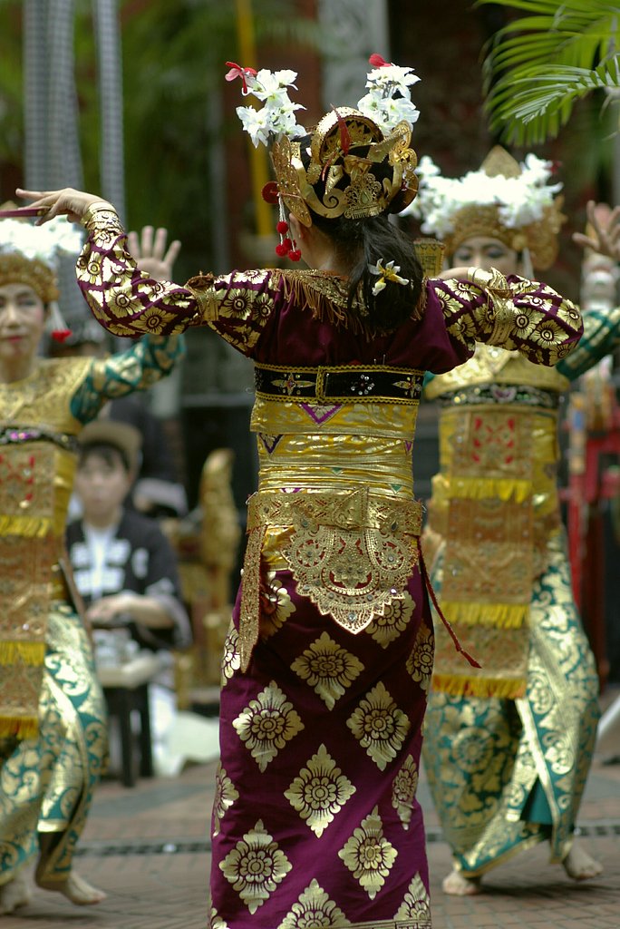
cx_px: 310
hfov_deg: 10.8
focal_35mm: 128
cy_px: 464
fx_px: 3289
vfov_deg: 16.1
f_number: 2.4
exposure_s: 1/350
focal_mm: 85
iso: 400
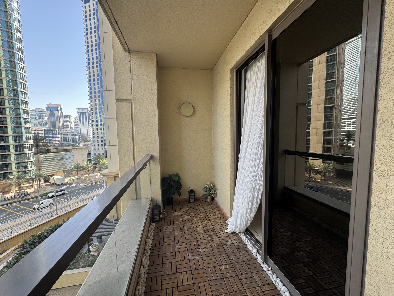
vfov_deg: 85.7
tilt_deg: -4.4
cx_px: 197
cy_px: 148
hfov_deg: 102.1
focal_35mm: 14
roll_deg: +1.5
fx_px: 159
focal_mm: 2.22
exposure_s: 1/115
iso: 40
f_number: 2.2
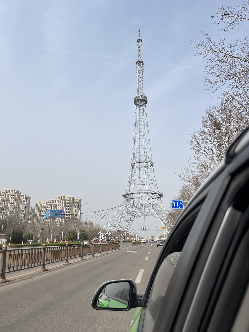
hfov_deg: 53.1
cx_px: 124
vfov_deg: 67.3
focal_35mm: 26
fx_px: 249
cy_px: 166
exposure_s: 1/6173
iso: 50
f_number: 1.6
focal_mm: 5.1
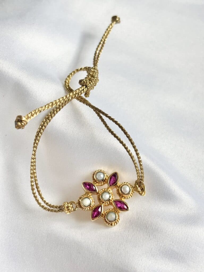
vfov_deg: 36.8
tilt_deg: -57.6
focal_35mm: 52
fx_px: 409
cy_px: 136
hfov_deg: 28.0
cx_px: 102
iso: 32
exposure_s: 1/425
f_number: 1.6
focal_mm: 5.96
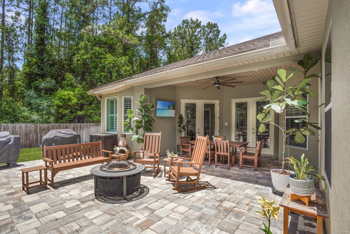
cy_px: 117
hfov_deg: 93.3
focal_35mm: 17
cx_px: 175
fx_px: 165
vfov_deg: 70.4
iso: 800
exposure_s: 1/500
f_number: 8
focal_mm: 17
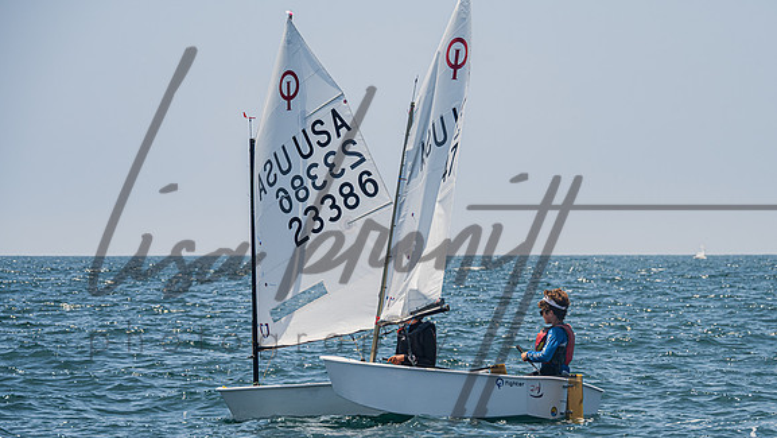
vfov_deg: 6.7
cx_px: 447
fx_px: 3730
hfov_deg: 11.9
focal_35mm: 181
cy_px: 291
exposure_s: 1/1000
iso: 250
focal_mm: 140
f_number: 7.1
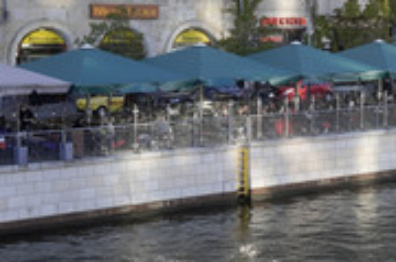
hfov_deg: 17.4
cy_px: 183
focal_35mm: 113
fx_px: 1240
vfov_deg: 12.0
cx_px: 461
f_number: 7.1
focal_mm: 30
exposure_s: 1/160
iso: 320
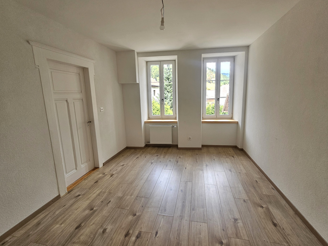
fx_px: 133
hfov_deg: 102.1
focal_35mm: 14
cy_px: 116
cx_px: 168
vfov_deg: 85.6
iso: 64
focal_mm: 2.2
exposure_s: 1/101
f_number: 2.2
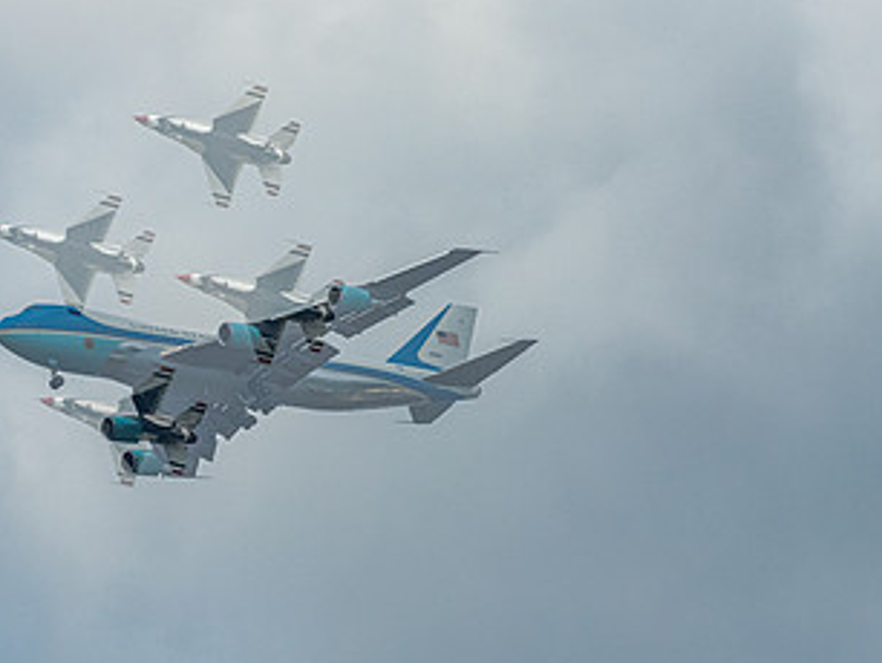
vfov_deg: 3.4
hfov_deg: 4.5
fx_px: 11143
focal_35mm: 437
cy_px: 375
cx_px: 254
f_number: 11
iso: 1000
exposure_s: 1/1000
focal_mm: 200
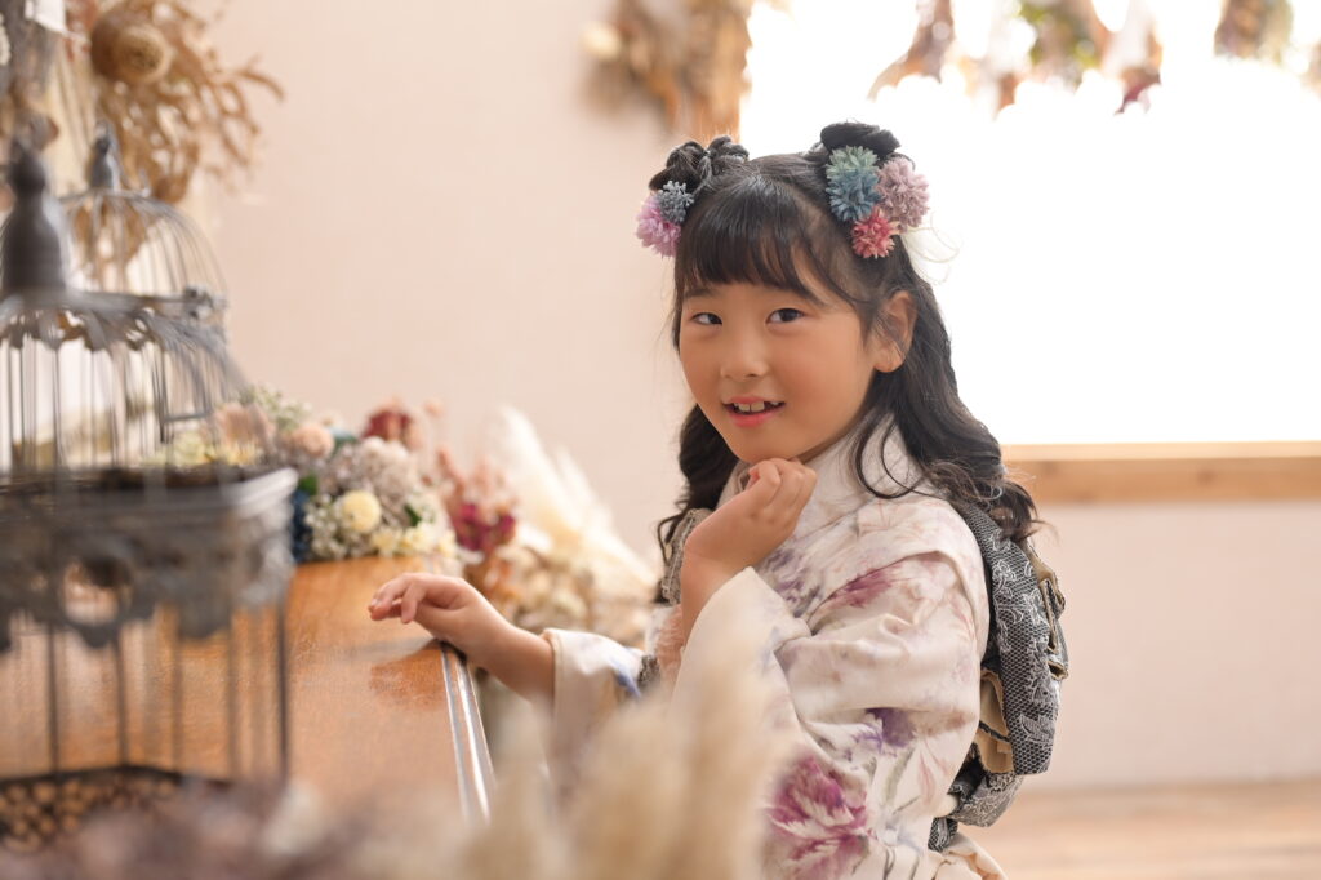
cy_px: 440
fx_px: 1834
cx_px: 660
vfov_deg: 27.0
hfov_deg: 39.6
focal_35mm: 50
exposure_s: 1/160
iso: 640
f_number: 2.8
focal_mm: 50
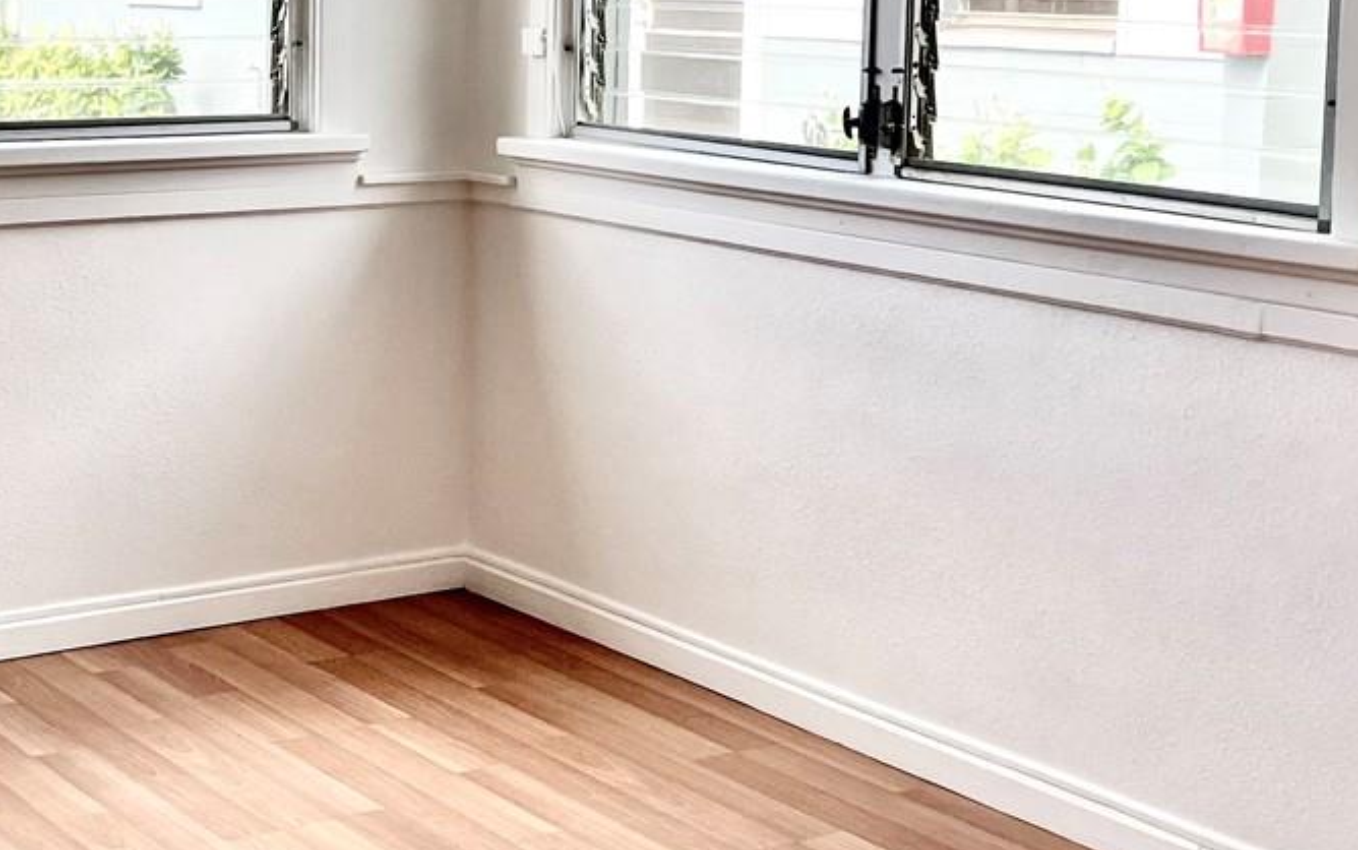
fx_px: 2443
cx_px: 368
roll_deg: -0.9
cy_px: 132
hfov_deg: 30.6
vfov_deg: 19.5
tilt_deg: -4.6
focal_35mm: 66
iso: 50
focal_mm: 5.7
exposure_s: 1/471
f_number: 1.5
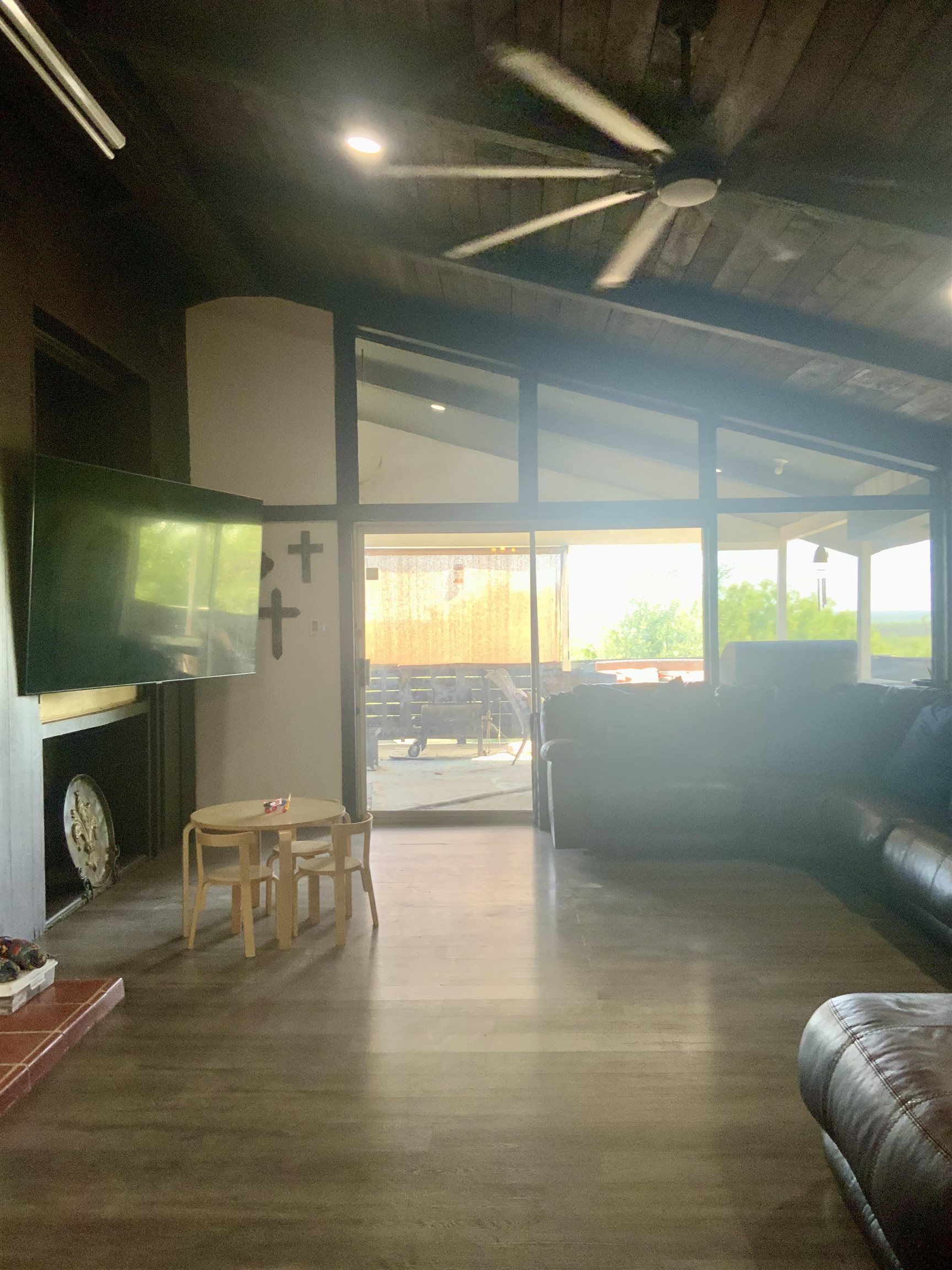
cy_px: 635
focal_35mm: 29
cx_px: 476
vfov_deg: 61.7
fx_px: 1063
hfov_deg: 48.2
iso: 125
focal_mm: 3
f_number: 1.8
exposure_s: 1/60
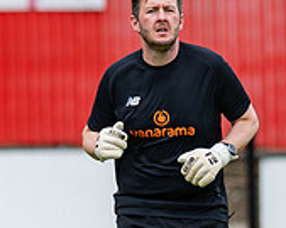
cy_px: 187
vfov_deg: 1.9
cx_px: -121
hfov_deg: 2.3
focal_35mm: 832
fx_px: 7038
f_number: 1.8
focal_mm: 135
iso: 100
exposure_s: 1/2000
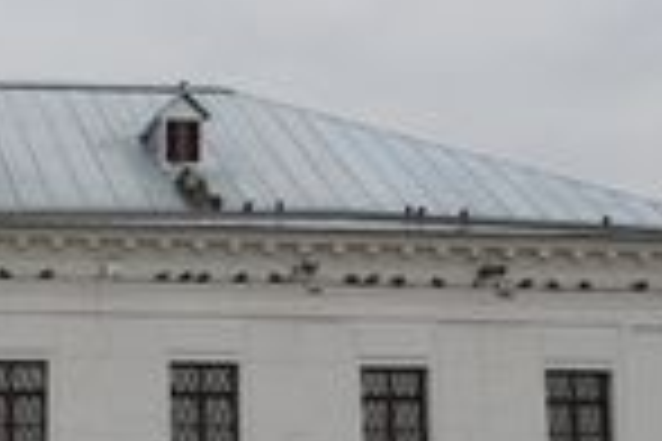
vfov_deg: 10.3
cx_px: -41
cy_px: 148
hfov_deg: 15.1
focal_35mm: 133
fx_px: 2446
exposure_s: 1/1250
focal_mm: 28
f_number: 5.6
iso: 1000
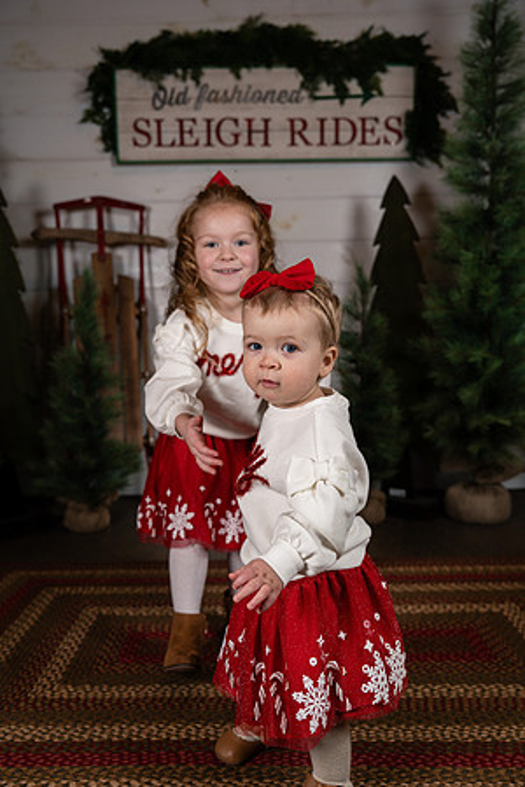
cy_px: 394
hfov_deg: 38.9
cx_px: 262
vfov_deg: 55.8
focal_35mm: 34
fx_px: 744
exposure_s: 1/250
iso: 200
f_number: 4
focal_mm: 34
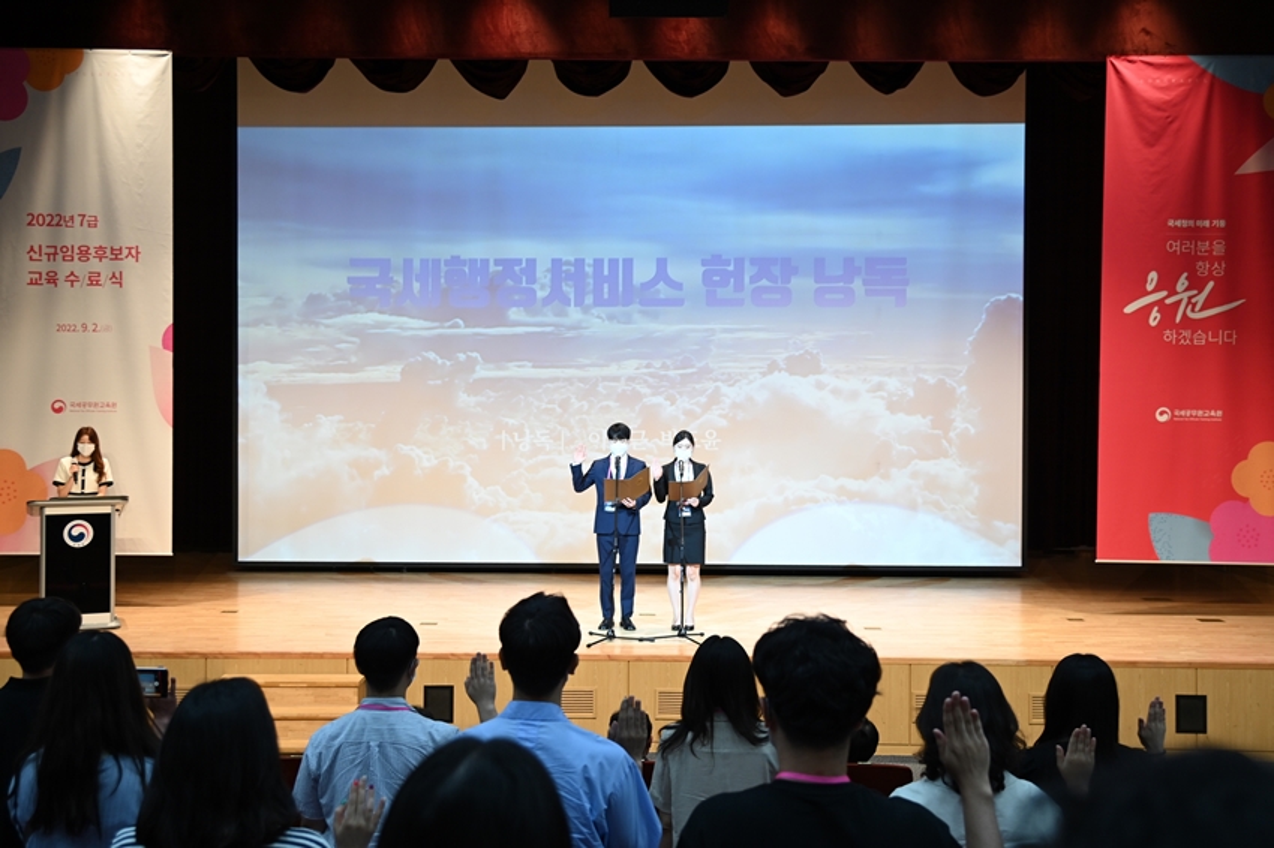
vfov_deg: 37.8
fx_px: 1238
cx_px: 637
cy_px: 424
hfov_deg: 54.5
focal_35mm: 35
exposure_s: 1/60
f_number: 4
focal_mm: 35
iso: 500
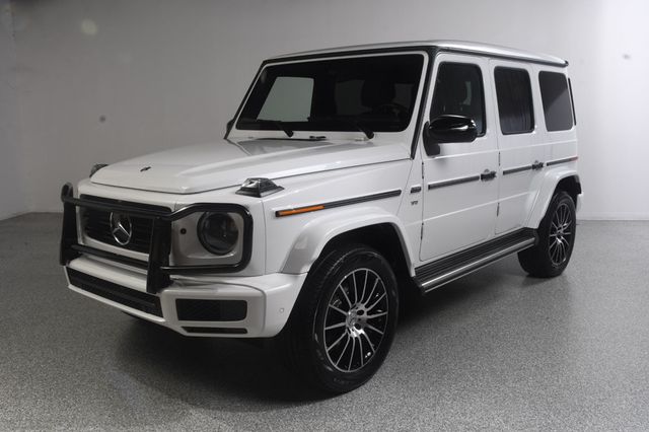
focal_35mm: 34
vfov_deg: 38.8
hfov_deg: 55.8
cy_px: 216
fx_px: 613
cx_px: 324
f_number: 13
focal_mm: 23
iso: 100
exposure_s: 1/160
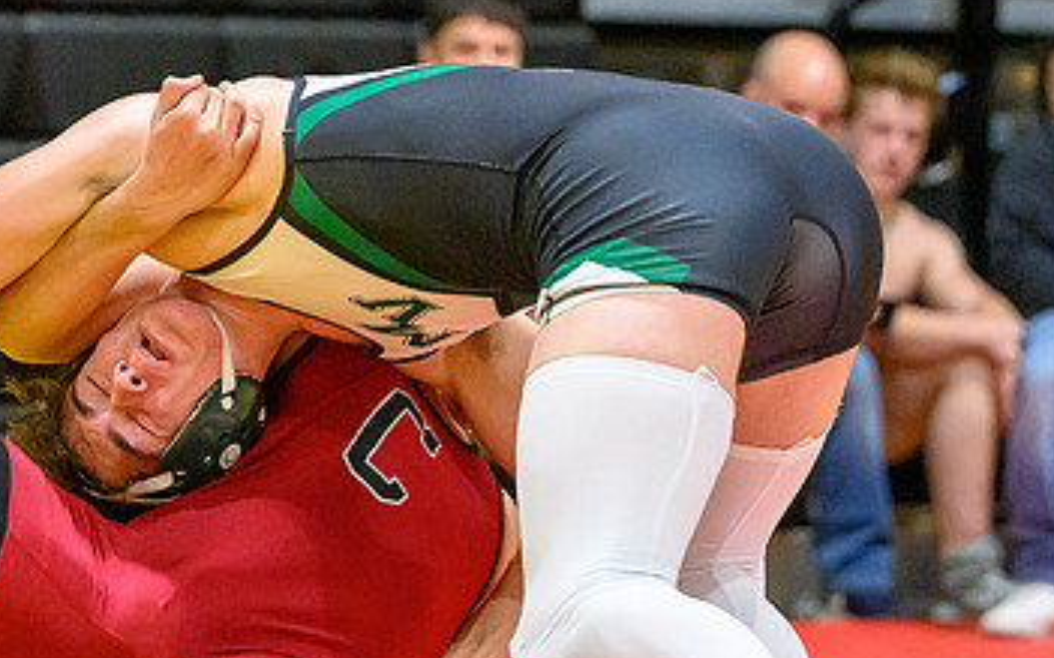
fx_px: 8987
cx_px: 45
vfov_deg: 4.2
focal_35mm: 313
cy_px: 6
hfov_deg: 6.7
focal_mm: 110
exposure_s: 1/640
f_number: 2.8
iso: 12800
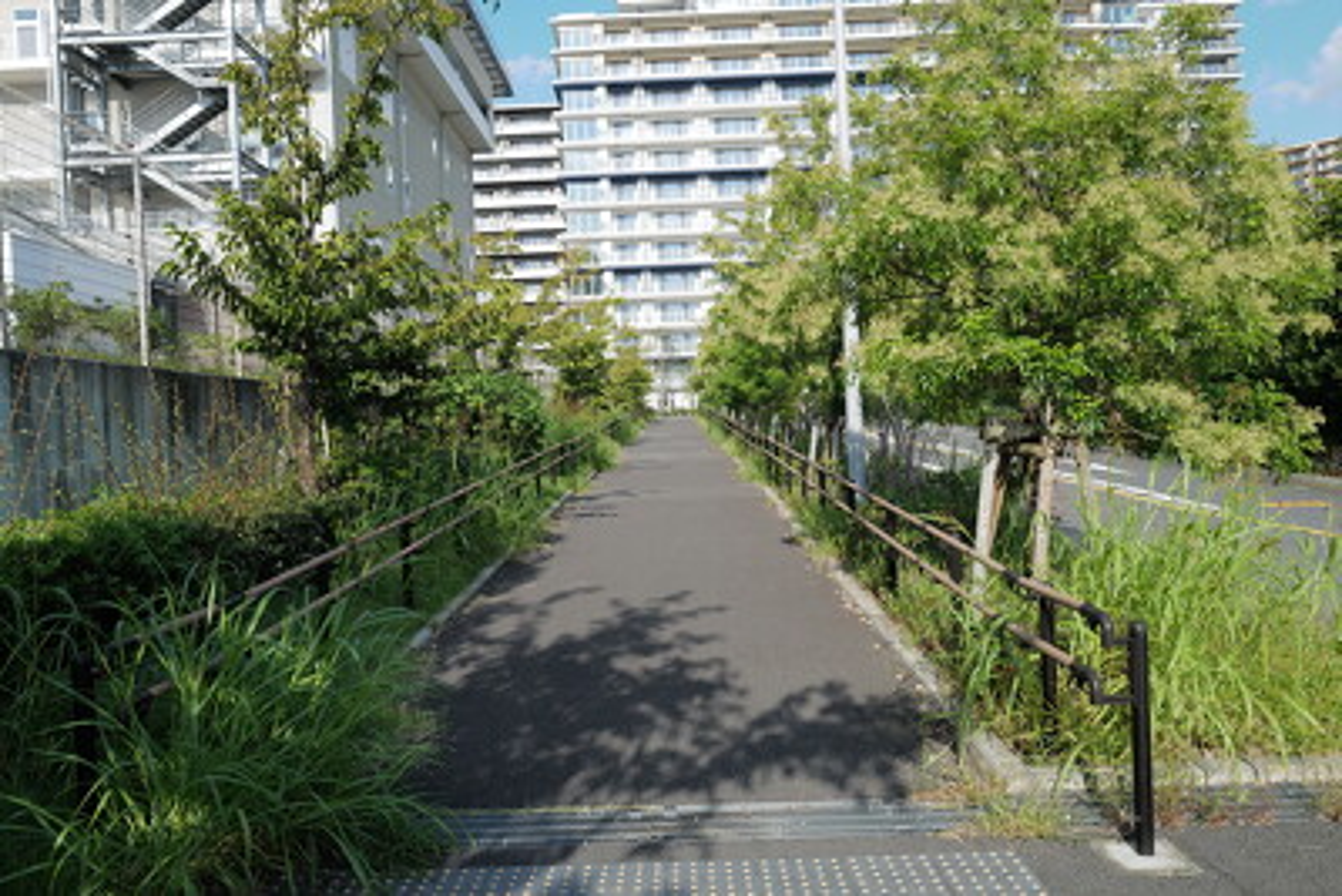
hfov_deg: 65.5
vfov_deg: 46.4
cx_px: 671
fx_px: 1044
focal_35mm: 28
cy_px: 448
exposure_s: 1/320
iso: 100
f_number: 5
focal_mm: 28
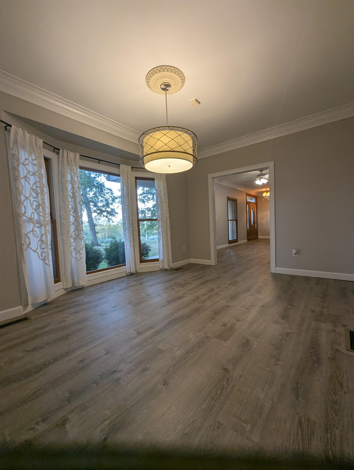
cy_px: 235
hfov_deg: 90.0
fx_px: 177
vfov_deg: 106.1
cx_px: 177
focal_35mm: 13
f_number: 2.2
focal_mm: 1.95
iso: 122
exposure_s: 1/120
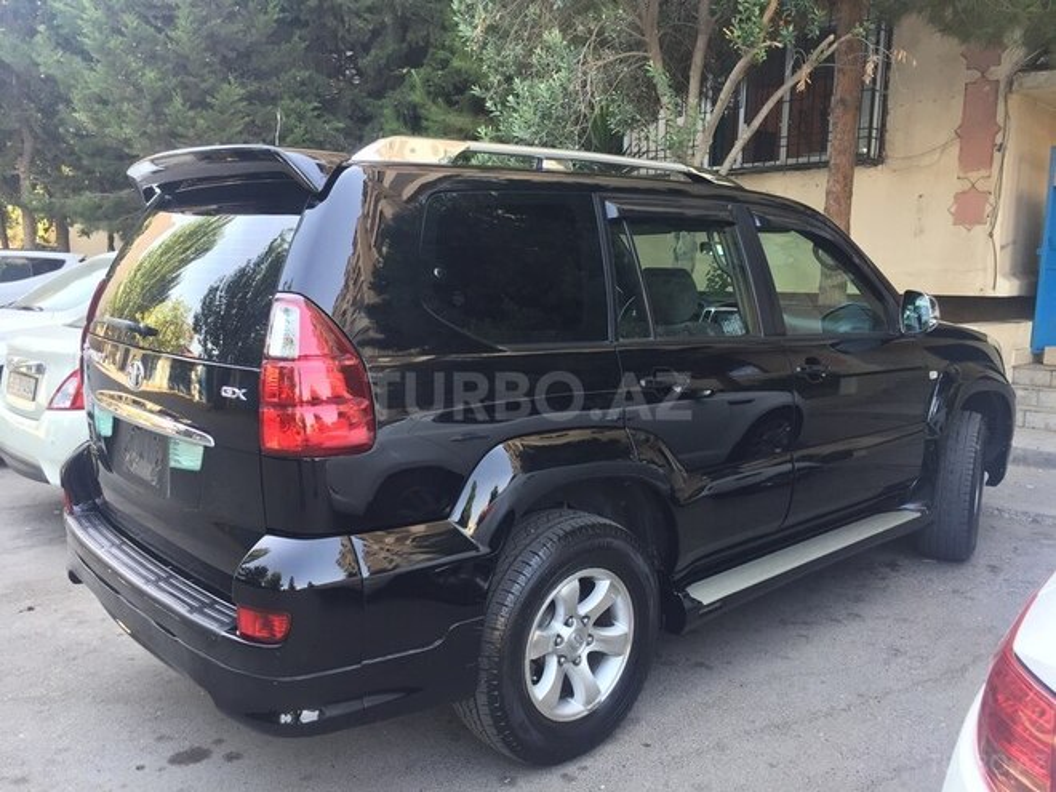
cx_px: 528
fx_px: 885
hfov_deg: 61.7
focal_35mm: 29
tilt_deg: -8.8
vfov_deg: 48.2
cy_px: 396
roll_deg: -1.3
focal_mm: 4.15
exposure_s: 1/100
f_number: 2.2
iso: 50
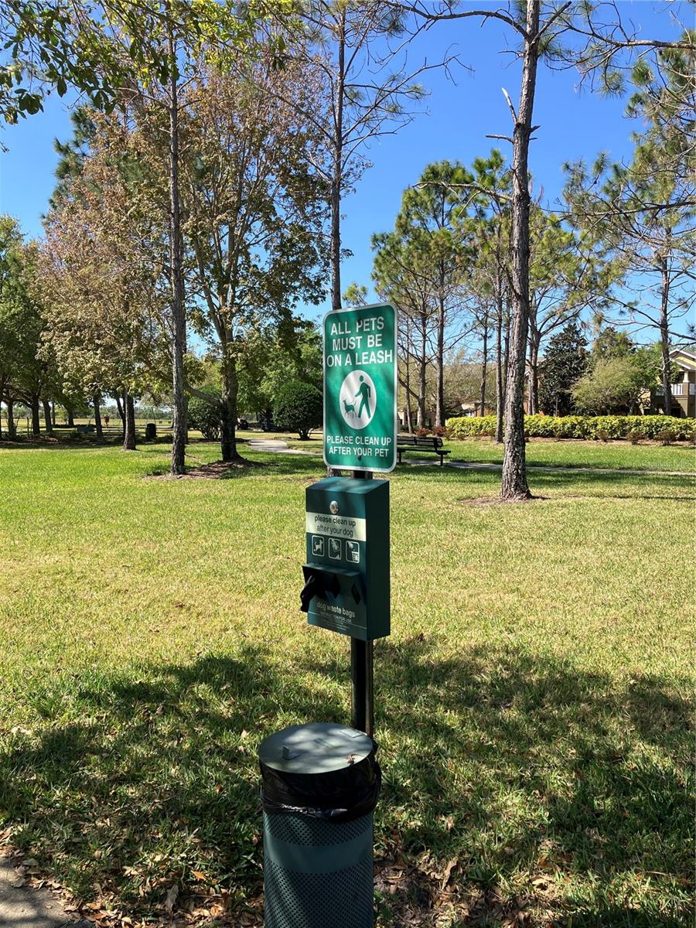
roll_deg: +0.1
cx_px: 348
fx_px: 751
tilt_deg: -2.2
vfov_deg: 63.4
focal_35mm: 28
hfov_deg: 49.7
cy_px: 464
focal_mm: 3.99
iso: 32
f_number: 1.8
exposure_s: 1/1056
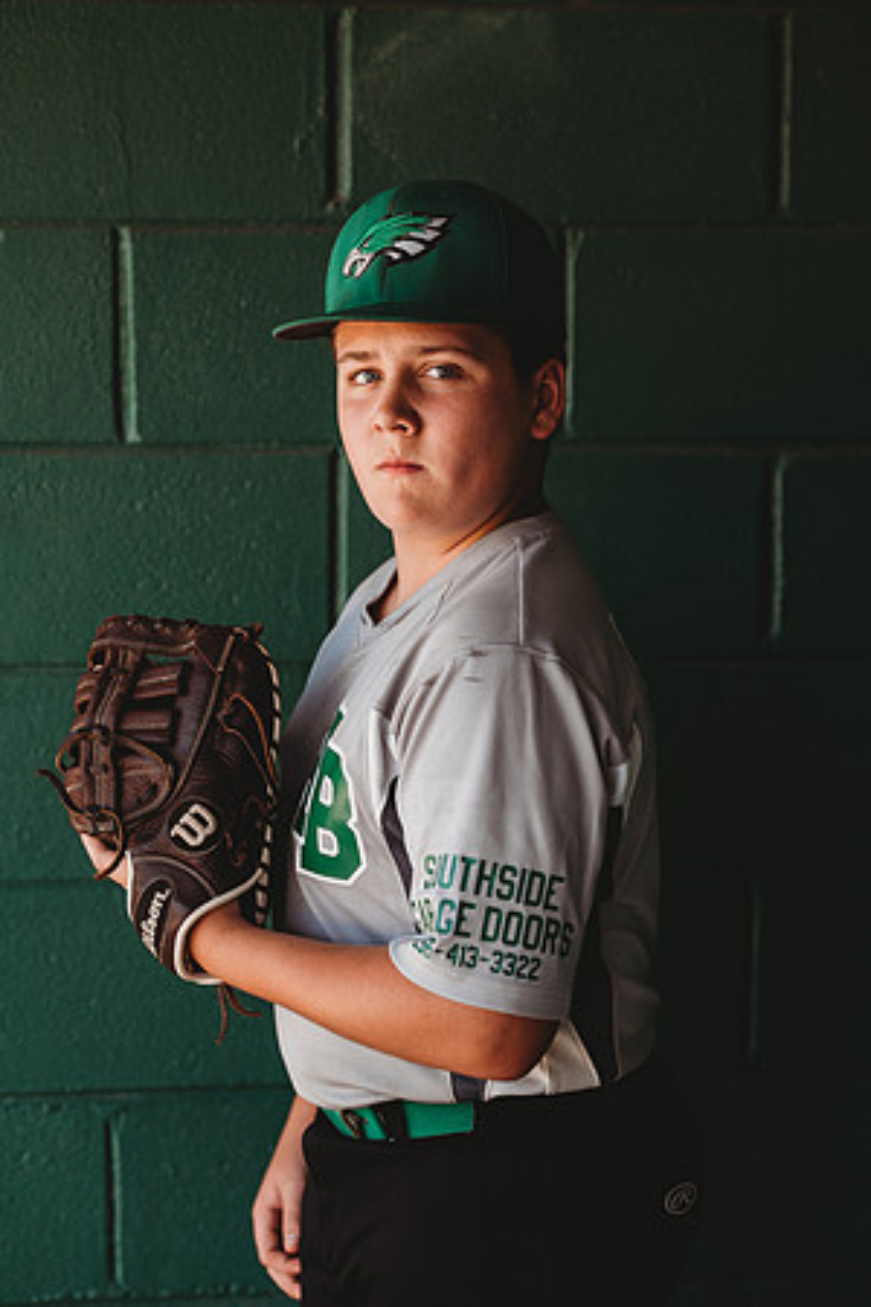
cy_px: 654
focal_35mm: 85
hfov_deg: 16.1
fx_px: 3085
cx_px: 436
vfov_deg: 23.9
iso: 200
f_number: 2.8
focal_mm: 85
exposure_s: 1/400
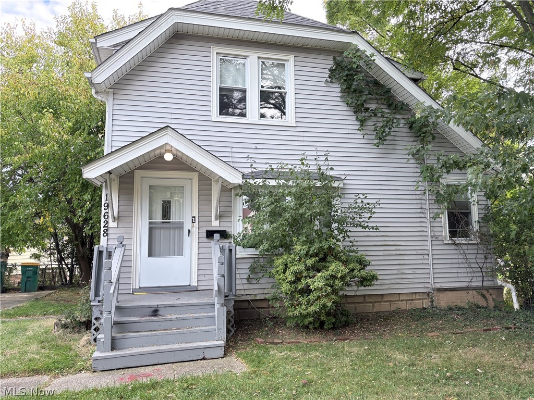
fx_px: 401
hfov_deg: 67.3
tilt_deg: +7.5
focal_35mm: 26
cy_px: 200
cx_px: 267
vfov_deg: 53.1
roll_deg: +1.9
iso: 50
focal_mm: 5.96
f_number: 1.6
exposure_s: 1/325
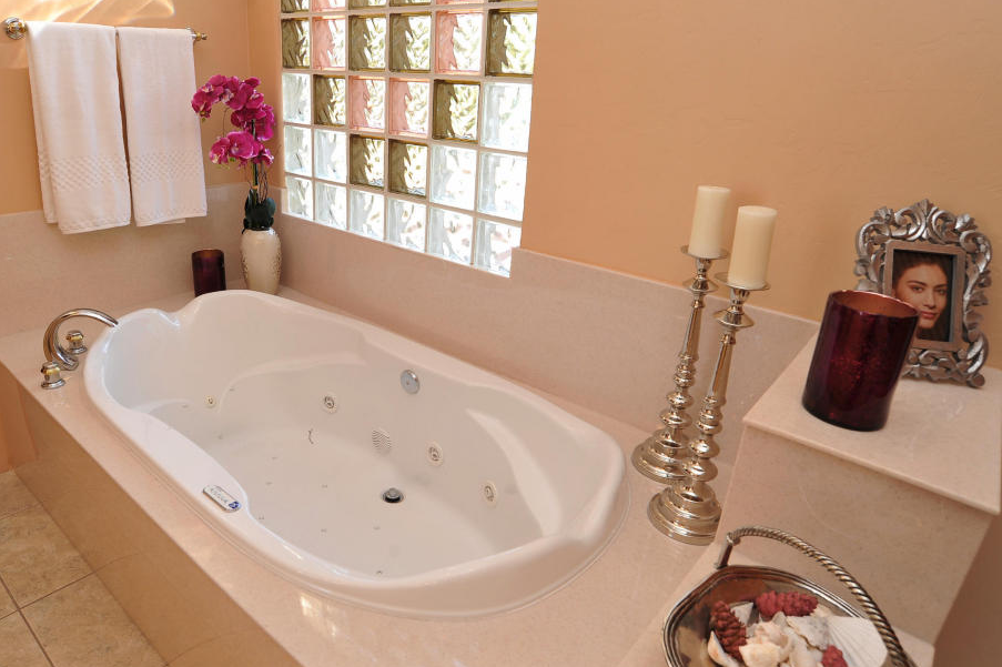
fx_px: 640
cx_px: 435
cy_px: 297
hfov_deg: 75.8
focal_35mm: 23
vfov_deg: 54.9
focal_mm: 18
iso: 320
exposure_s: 1/40
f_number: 8
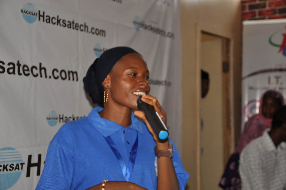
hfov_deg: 31.9
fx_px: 500
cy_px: 95
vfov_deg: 21.5
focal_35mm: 63
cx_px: 143
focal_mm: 42
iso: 200
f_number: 4.8
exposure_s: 1/60
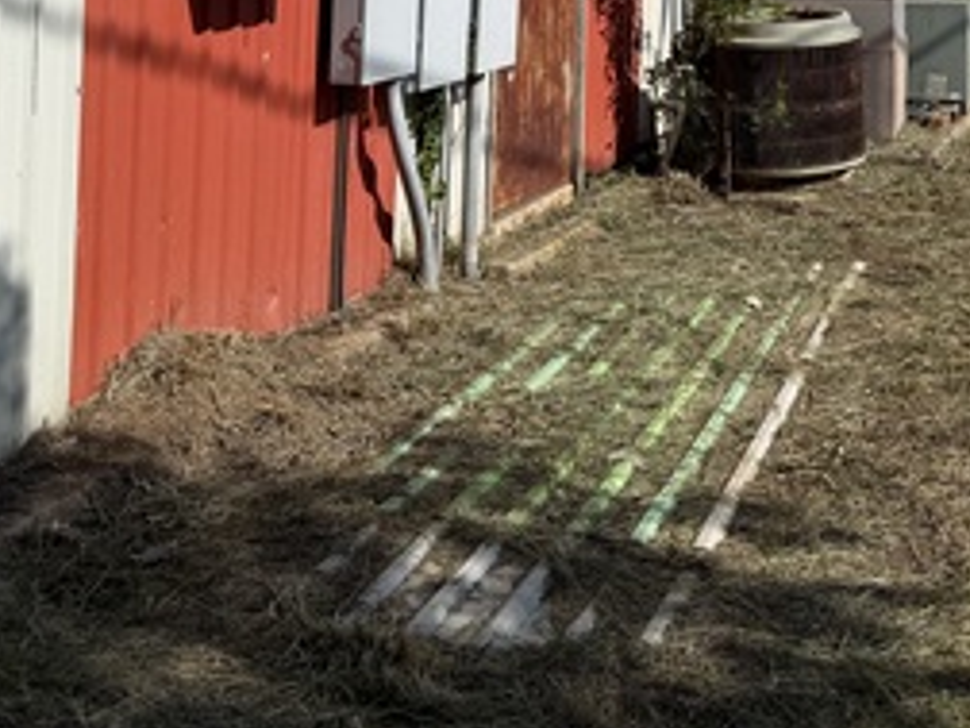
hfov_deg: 30.3
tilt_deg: -0.4
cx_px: 870
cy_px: -131
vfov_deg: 22.3
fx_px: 1709
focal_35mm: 61
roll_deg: -1.4
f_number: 1.78
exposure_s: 1/8130
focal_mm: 6.76
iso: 80
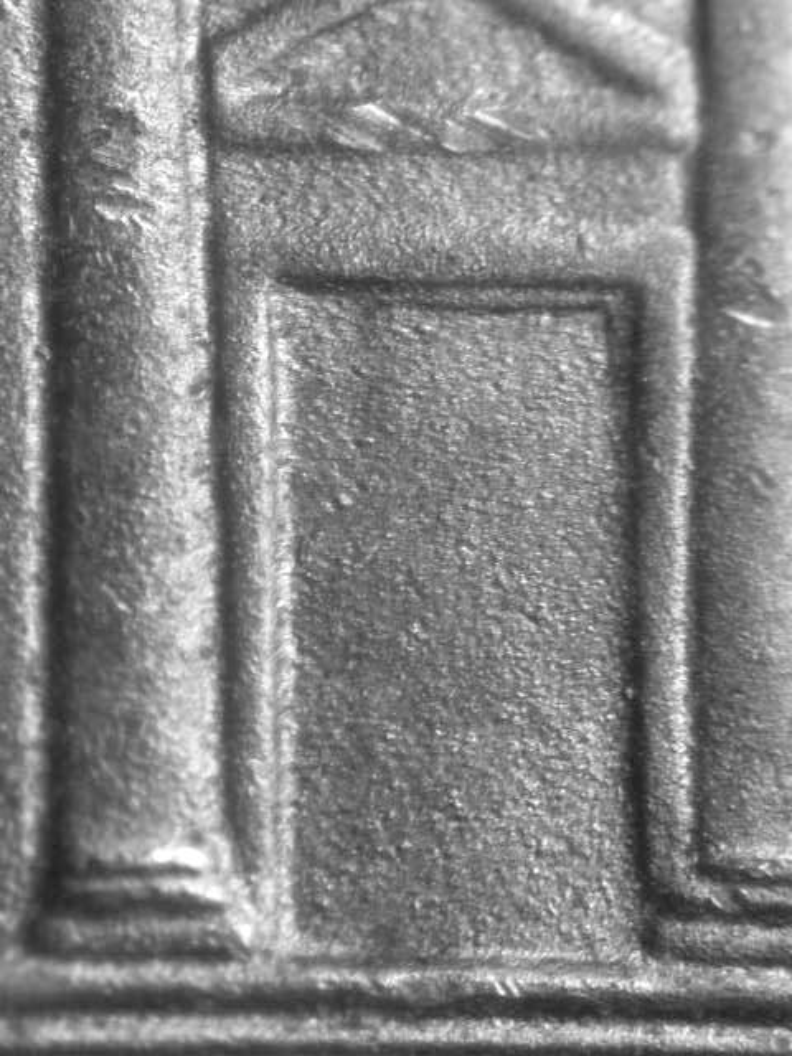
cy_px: 528
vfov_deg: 12.9
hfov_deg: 9.7
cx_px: 396
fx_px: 4667
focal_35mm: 153
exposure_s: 1/7.5
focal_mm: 31.7
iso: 100
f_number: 5.1
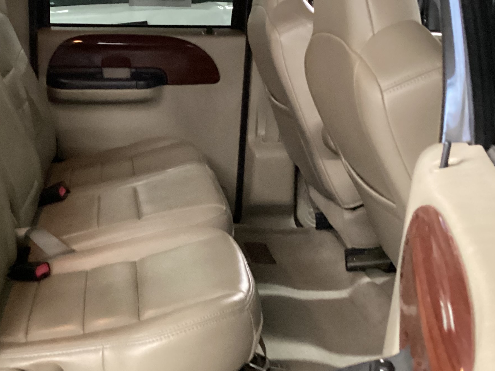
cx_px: 171
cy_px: 136
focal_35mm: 57
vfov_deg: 25.6
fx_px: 815
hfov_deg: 33.5
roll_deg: -0.9
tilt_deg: -16.8
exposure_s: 1/24
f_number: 2.4
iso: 640
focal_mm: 3.3
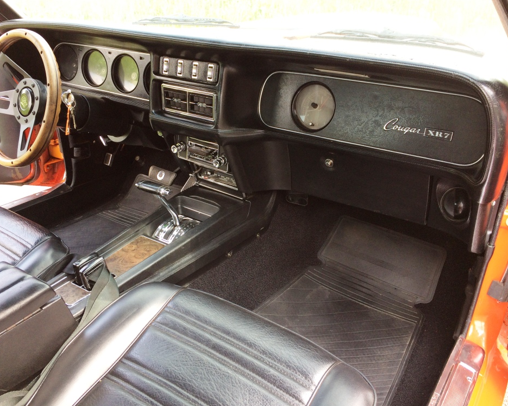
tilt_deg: -25.8
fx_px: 466
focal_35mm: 31
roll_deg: -2.6
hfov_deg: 57.1
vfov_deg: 47.1
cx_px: 236
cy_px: 205
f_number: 2.2
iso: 50
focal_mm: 4.15
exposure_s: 1/100
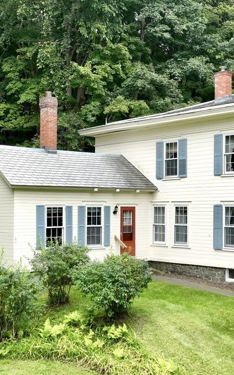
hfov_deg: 29.3
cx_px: 209
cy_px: 192
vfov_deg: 47.2
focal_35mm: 42
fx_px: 429
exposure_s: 1/240
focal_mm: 12.29
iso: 100
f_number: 2.8
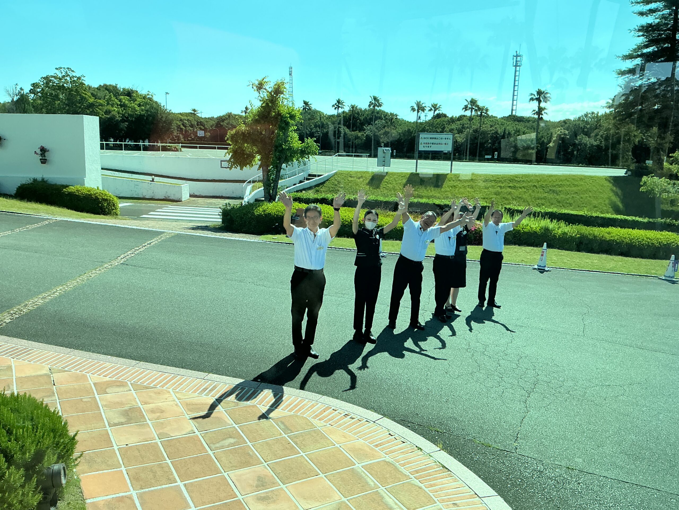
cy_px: 255
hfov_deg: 61.7
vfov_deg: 48.2
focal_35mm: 29
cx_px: 340
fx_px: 569
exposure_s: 1/1168
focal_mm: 3
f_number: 1.8
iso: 25
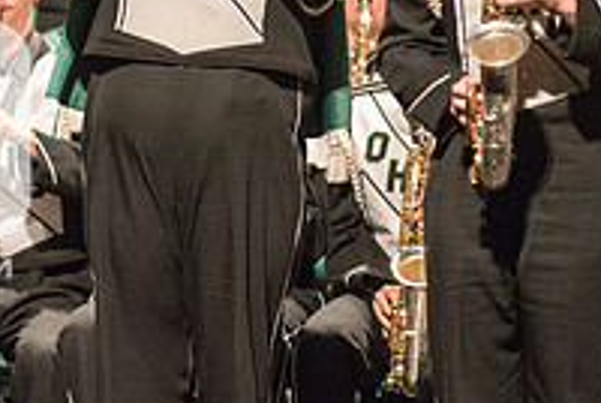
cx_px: -195
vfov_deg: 1.6
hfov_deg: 2.4
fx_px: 14512
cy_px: 161
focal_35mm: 868
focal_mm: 300
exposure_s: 1/320
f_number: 2.8
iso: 4000
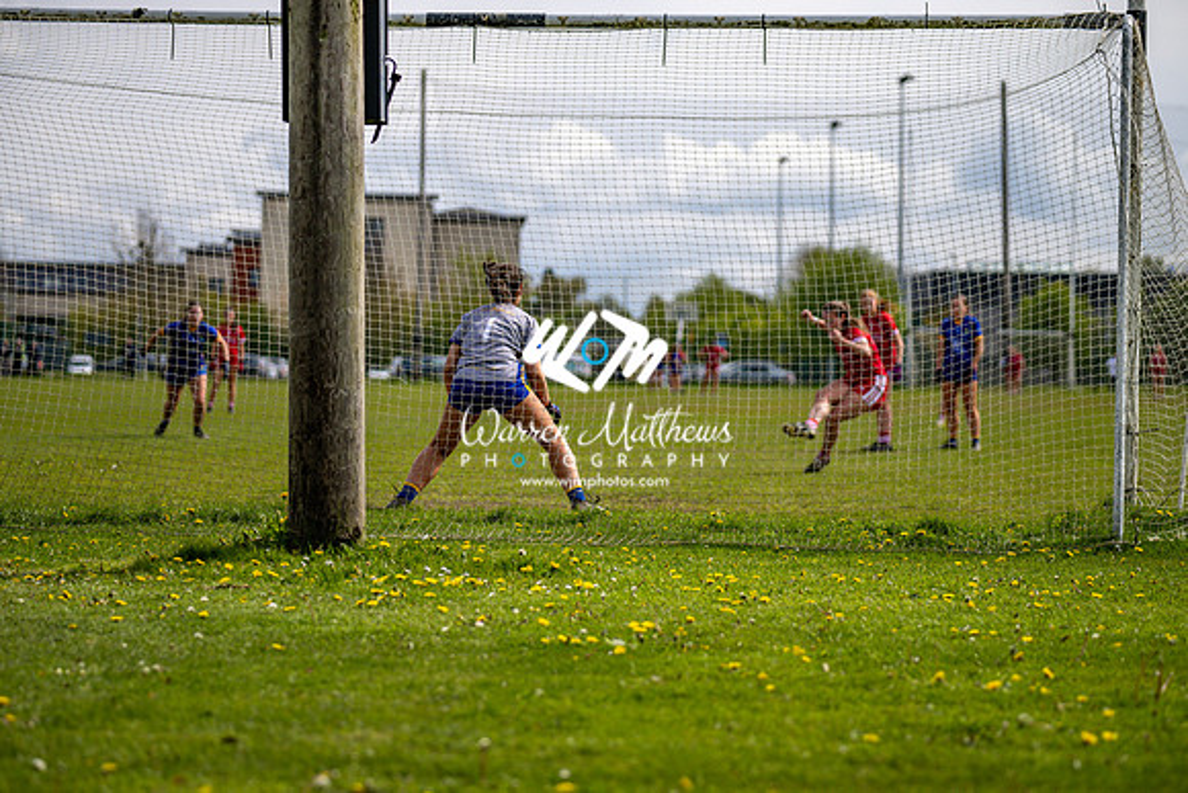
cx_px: 594
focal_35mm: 120
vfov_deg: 11.4
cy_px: 396
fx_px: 3961
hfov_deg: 17.1
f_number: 2.8
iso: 140
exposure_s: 1/6400
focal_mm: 120
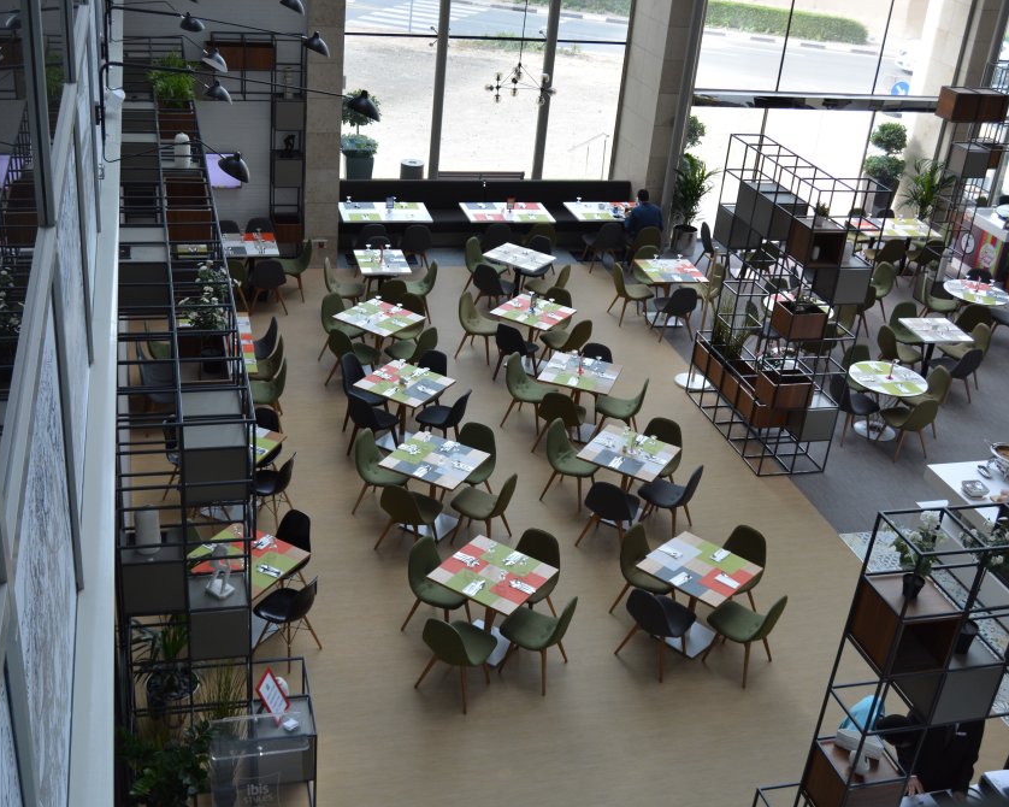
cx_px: 471
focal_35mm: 40
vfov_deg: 37.7
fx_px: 1181
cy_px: 410
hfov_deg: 46.2
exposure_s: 1/125
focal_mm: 23
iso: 360
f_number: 5.6
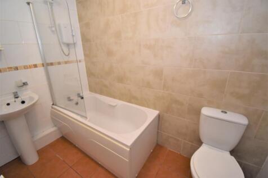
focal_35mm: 15
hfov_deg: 100.4
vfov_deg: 77.3
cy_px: 89
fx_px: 112
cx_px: 134
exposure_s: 1/60
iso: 1600
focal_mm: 10
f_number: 4.5
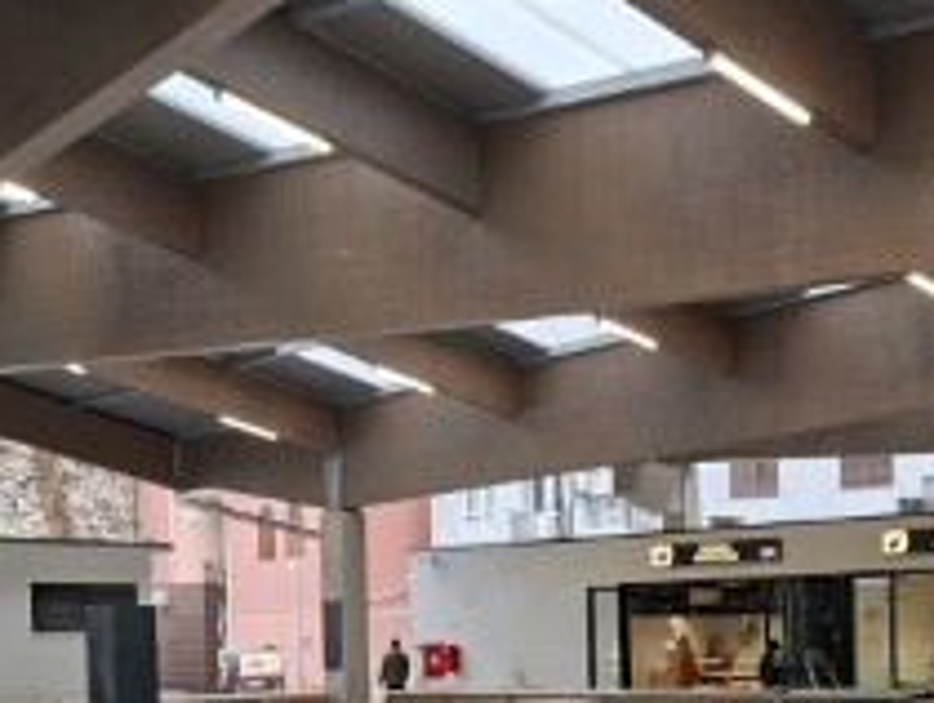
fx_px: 1891
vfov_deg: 20.5
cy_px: 676
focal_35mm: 70
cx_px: 560
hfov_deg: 27.7
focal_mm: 5.54
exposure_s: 1/124
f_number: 1.8
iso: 50
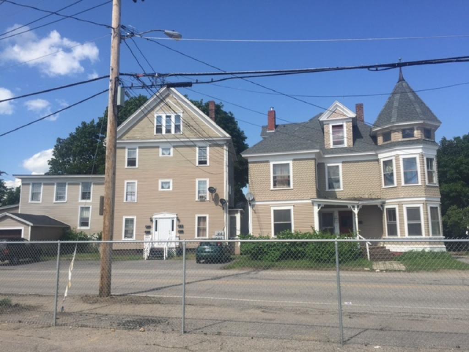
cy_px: 176
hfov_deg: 61.7
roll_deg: +0.3
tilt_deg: +7.4
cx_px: 234
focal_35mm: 29
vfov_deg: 48.2
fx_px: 393
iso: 32
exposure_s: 1/2326
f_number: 2.2
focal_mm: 4.15
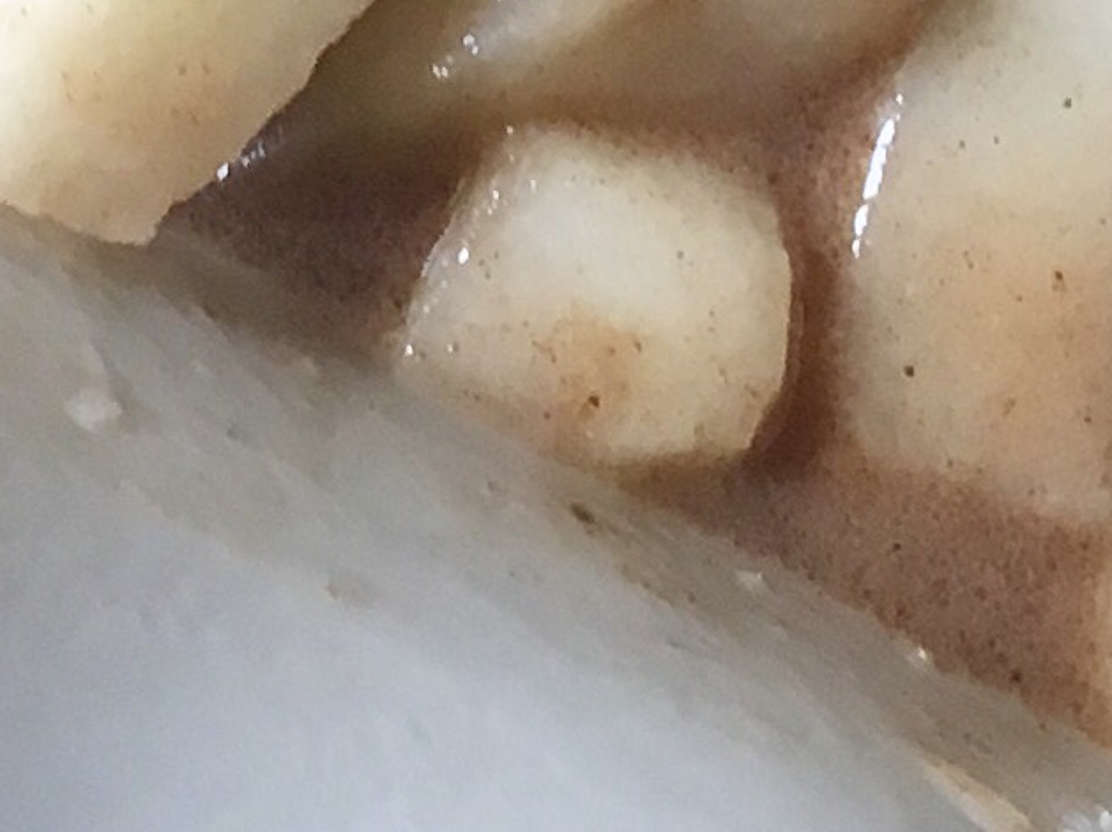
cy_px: -1408
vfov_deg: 7.3
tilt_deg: -77.8
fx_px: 5972
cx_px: -95
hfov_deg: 10.5
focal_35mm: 186
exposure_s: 1/30
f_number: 2.2
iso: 25
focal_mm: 4.15
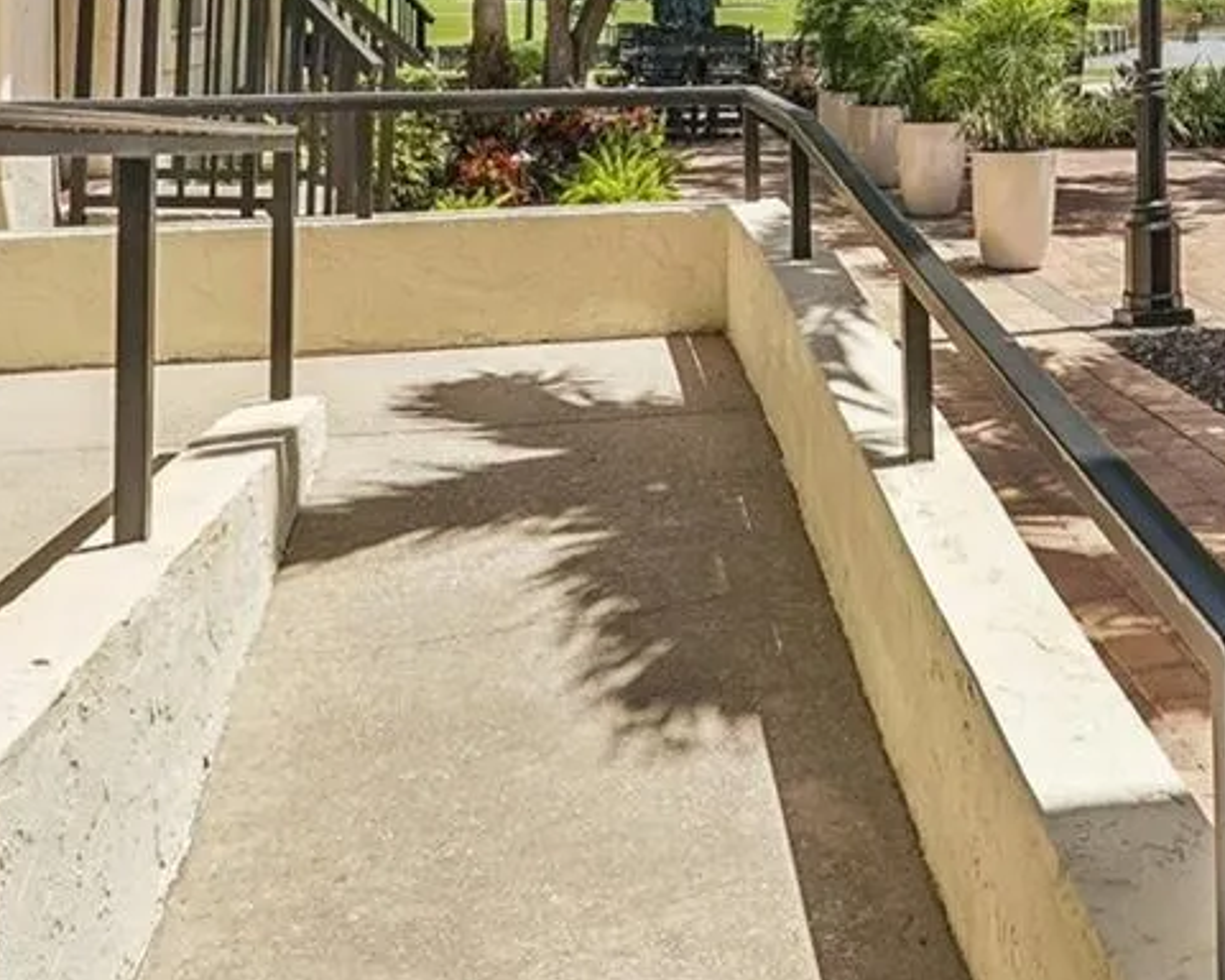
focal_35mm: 50
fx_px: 1813
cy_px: -46
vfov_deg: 28.1
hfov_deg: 35.6
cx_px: 1049
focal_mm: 16
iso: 400
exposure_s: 1/800
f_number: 8
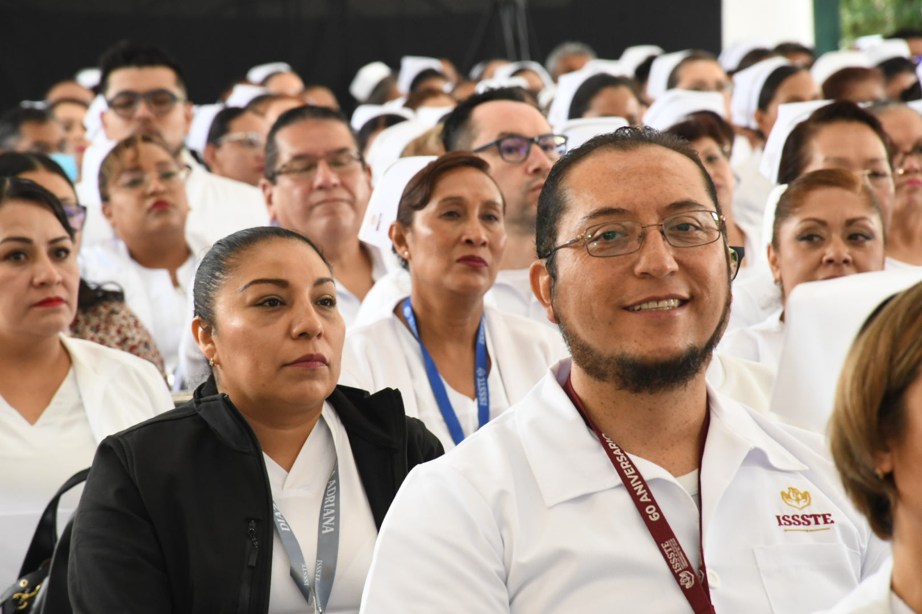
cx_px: 461
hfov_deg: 9.8
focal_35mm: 210
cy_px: 307
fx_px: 5378
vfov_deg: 6.5
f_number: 10
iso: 2000
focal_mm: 140
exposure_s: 1/125
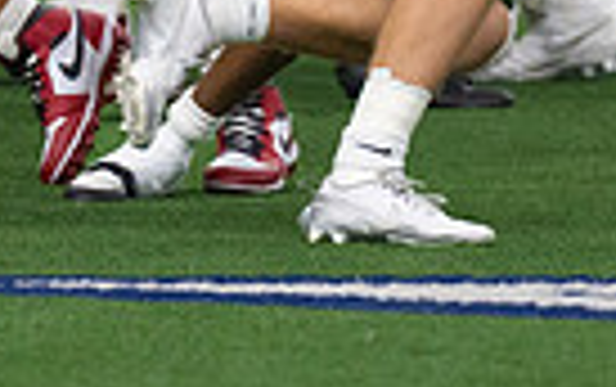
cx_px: 537
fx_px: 19683
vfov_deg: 1.1
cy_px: -429
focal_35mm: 1171
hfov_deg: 1.8
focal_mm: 200
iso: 1600
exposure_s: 1/1250
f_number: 2.8
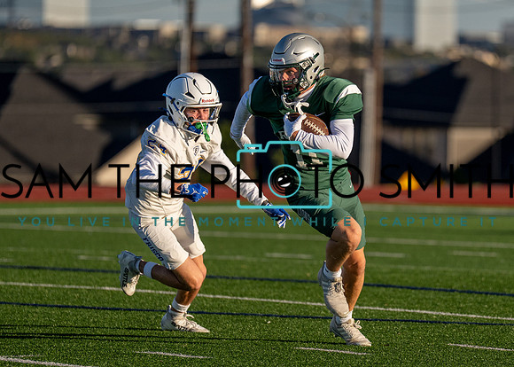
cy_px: 199
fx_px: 5077
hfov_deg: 5.8
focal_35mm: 348
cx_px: 330
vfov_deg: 4.1
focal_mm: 200
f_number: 2.8
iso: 250
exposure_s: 1/8000
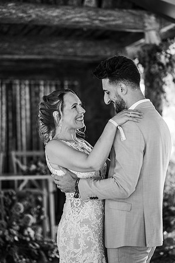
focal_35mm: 85
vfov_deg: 23.9
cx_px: 88
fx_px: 621
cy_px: 132
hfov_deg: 16.0
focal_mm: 85
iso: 1250
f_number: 2.2
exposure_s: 1/200
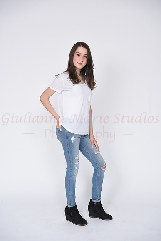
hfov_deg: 27.0
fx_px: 335
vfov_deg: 39.6
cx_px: 80
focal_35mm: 50
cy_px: 120
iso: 160
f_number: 8
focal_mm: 50
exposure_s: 1/125
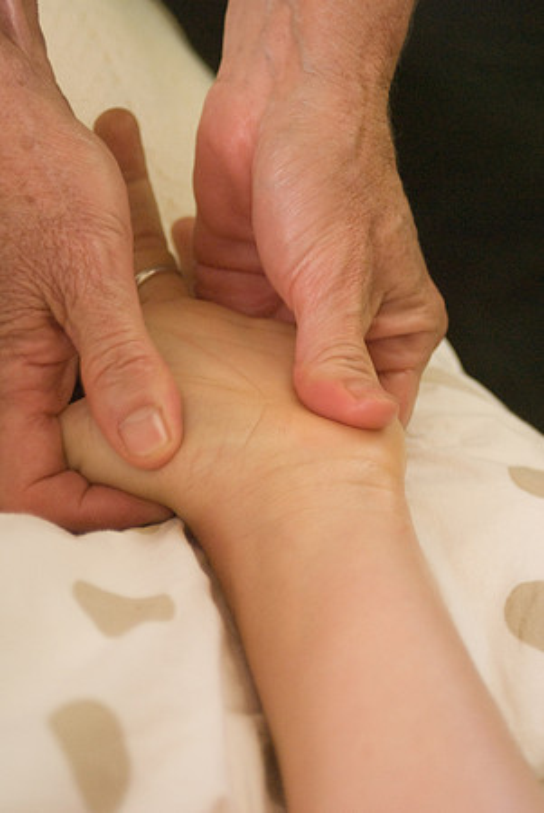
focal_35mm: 105
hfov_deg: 13.1
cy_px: 406
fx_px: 2374
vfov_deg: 19.4
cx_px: 272
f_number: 4.5
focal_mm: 70
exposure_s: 1/40
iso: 400
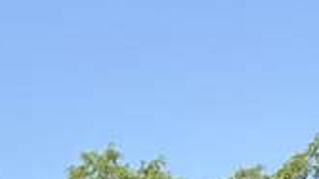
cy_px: 800
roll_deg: +0.2
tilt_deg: -3.6
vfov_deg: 5.9
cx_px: -197
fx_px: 1379
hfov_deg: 12.4
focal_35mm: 163
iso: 50
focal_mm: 5.96
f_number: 1.6
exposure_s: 1/1081
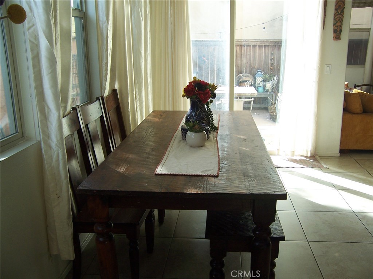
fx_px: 356
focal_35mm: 33
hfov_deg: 55.4
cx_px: 186
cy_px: 140
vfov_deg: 42.9
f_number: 3.4
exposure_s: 1/60
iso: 80
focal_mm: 5.5
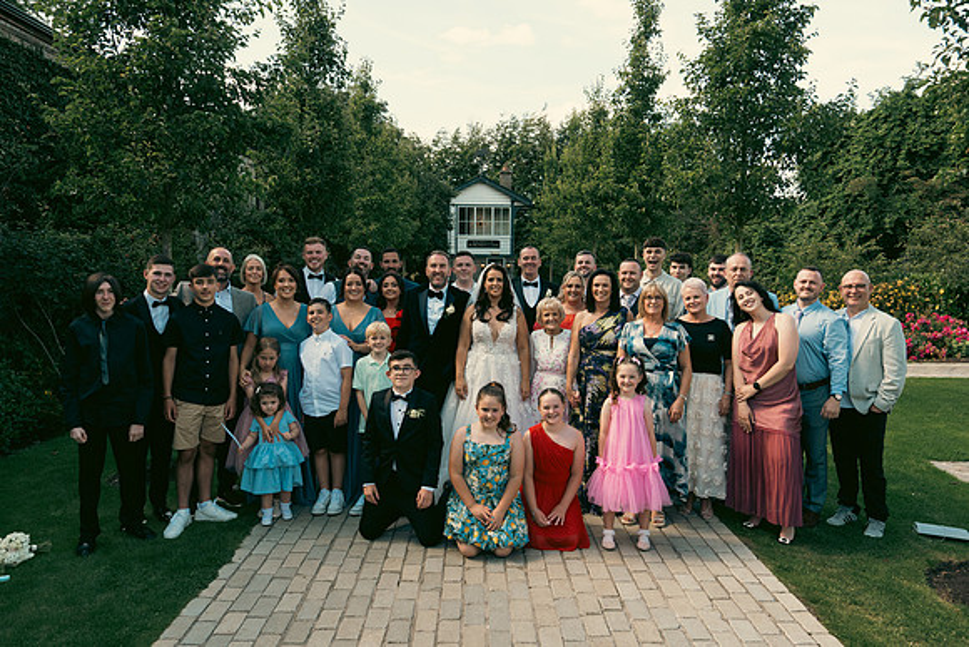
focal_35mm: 26
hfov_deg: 69.4
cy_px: 324
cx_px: 484
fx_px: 700
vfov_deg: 49.6
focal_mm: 26
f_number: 5.6
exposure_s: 1/500
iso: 500
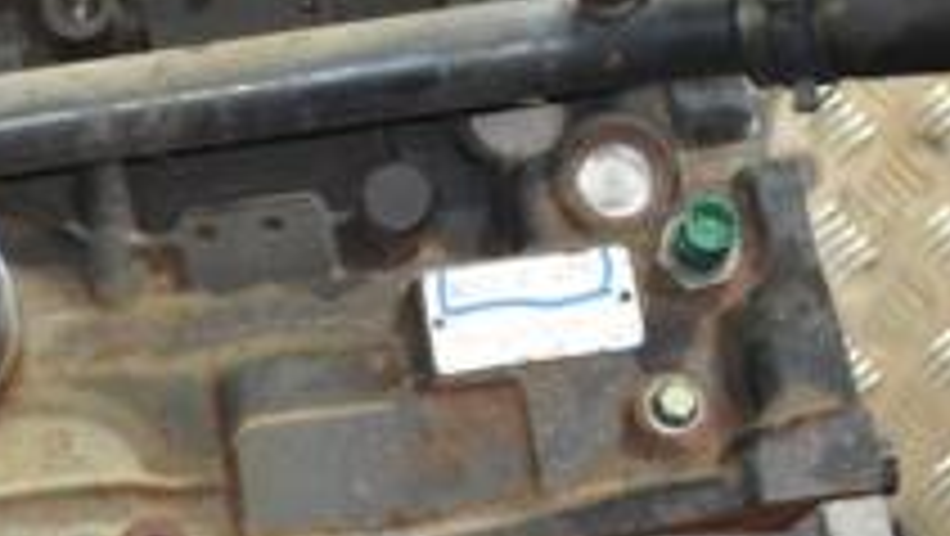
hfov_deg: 15.7
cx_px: 5
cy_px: 248
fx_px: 3378
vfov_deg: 9.1
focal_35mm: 134
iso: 2000
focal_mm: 30
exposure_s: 1/60
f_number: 4.5
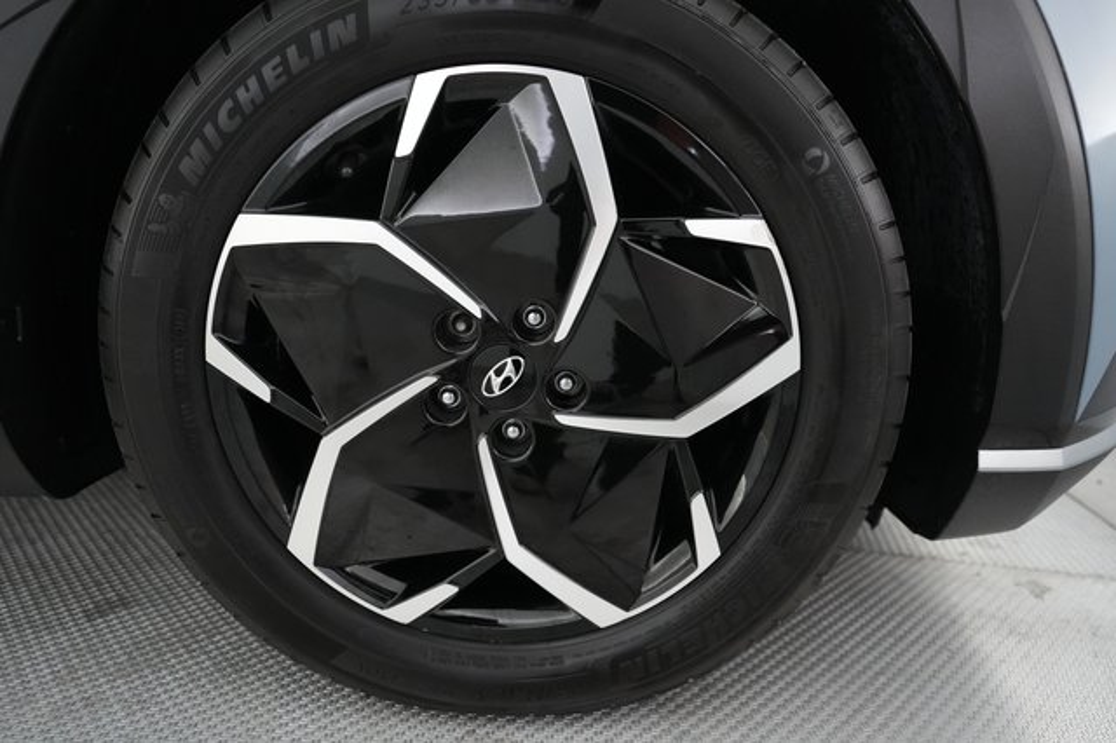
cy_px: 372
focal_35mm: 24
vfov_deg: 53.1
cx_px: 558
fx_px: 744
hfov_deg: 73.8
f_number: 2.8
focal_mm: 24
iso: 5000
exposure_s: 1/160
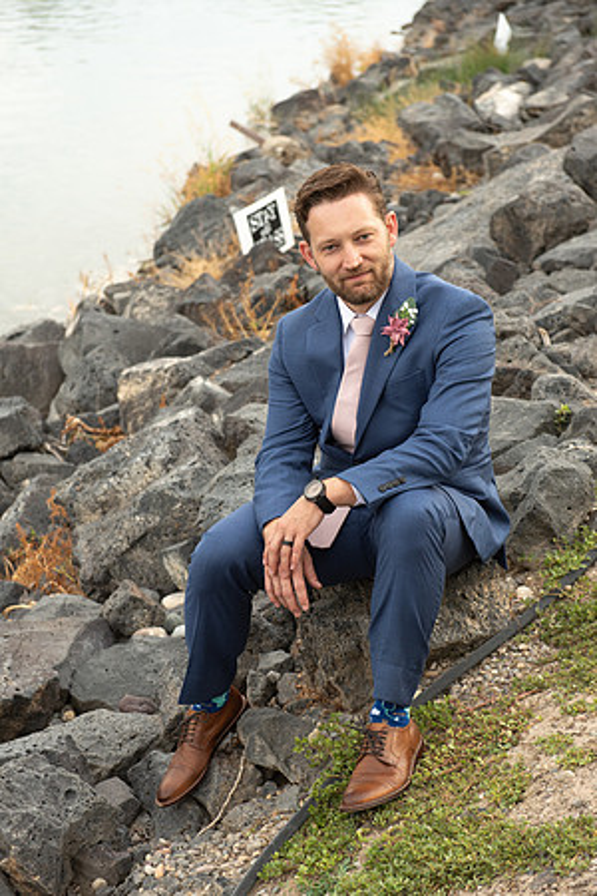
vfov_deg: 28.8
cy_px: 448
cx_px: 298
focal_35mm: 70
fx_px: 1741
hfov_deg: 19.5
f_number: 5.6
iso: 500
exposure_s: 1/200
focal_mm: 70
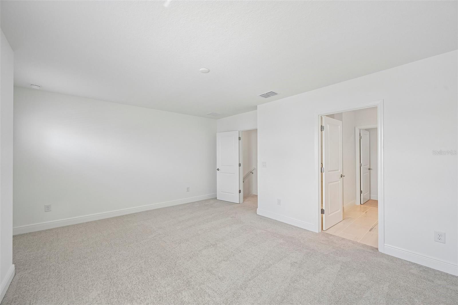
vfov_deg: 81.2
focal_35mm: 14
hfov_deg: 104.3
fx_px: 178
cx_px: 229
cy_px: 152
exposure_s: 1/40
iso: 400
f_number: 8
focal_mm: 14
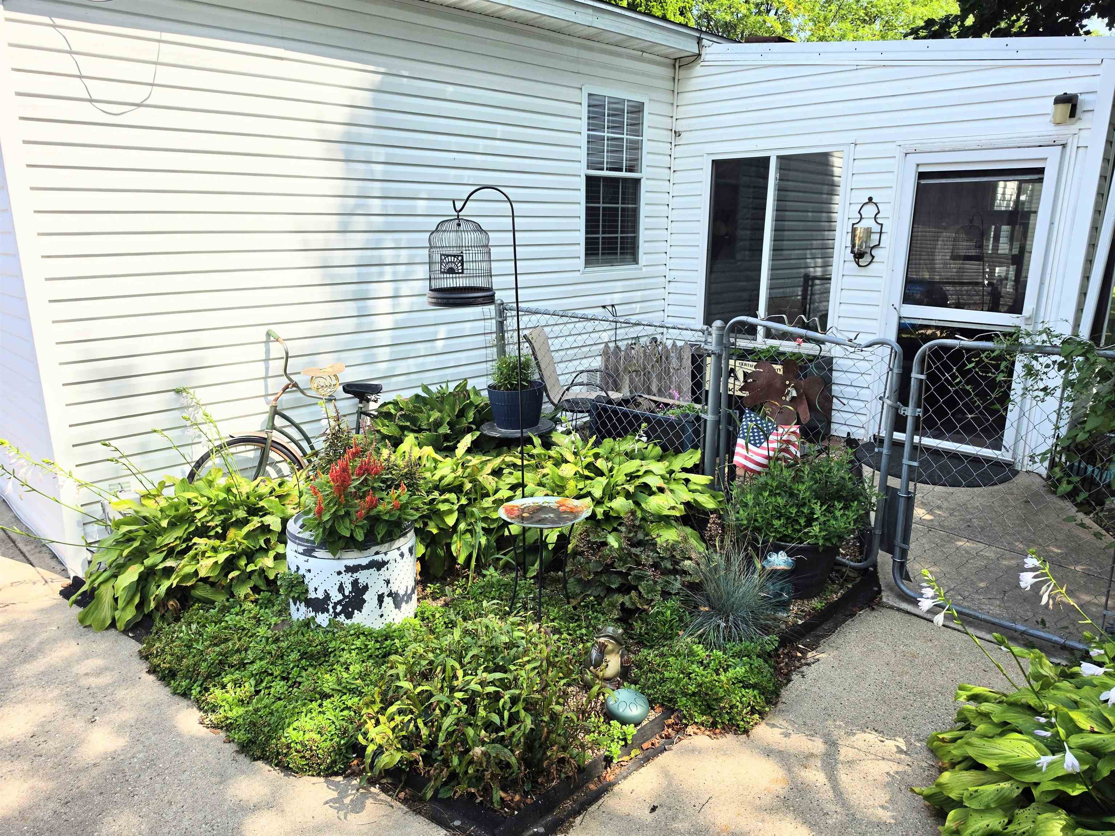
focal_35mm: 23
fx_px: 741
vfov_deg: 58.9
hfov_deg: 73.9
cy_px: 418
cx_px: 558
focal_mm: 6.5
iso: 64
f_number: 1.4
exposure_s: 1/6806
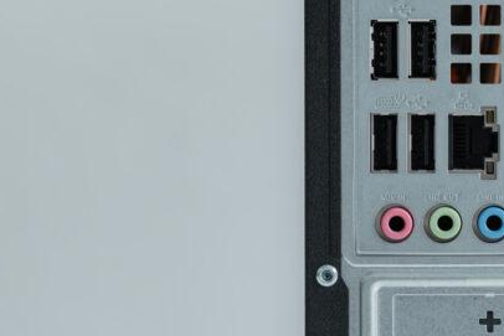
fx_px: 3179
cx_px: 441
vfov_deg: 6.0
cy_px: -54
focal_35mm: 227
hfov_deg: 9.0
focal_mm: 90
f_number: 6.3
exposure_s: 1/100
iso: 400
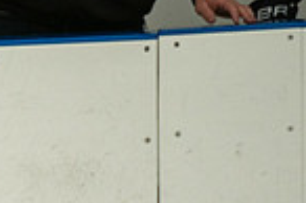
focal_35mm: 1427
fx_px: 12116
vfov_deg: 1.0
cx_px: -210
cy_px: 281
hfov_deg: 1.4
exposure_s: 1/5000
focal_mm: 300
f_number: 3.2
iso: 1600
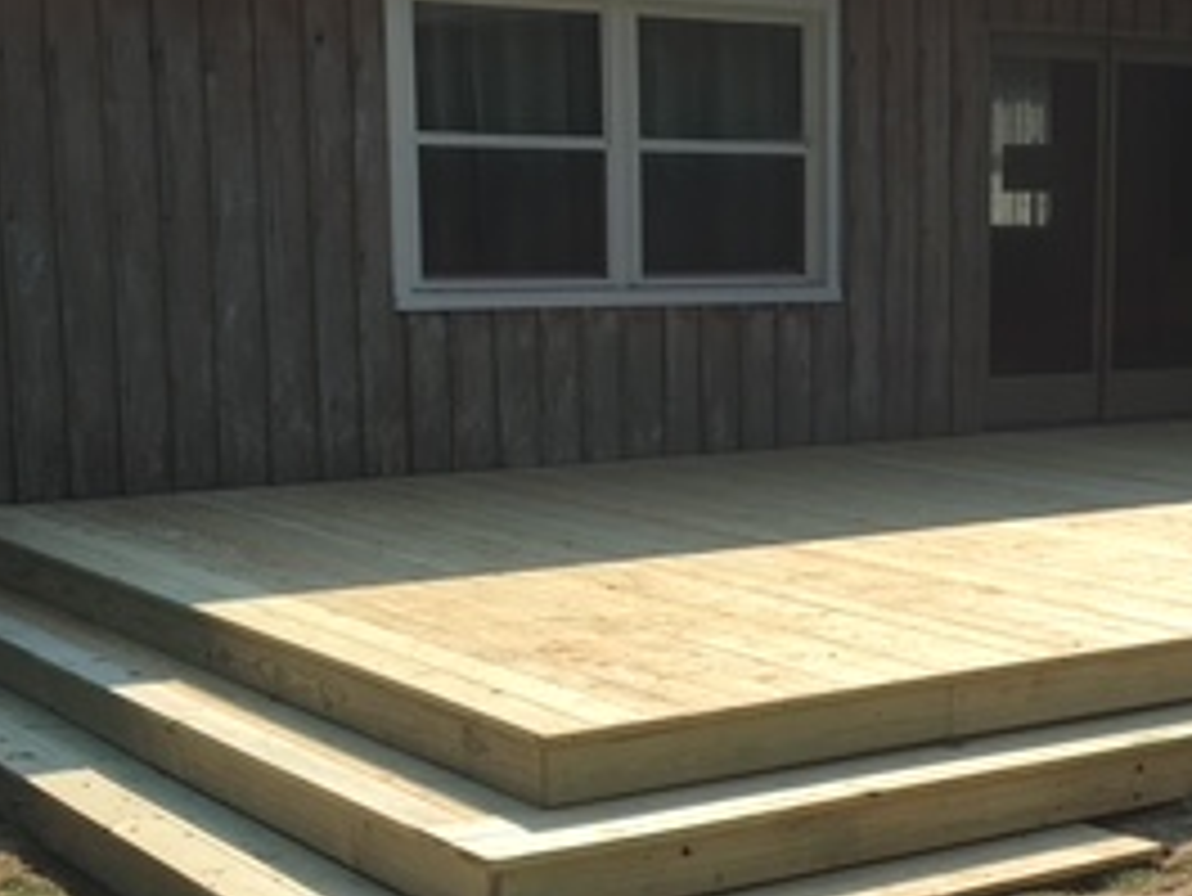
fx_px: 2412
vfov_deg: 21.0
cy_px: 540
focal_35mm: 70
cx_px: 1026
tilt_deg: -6.8
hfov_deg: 27.0
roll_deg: +0.1
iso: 25
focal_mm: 4.15
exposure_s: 1/1479
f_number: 2.2
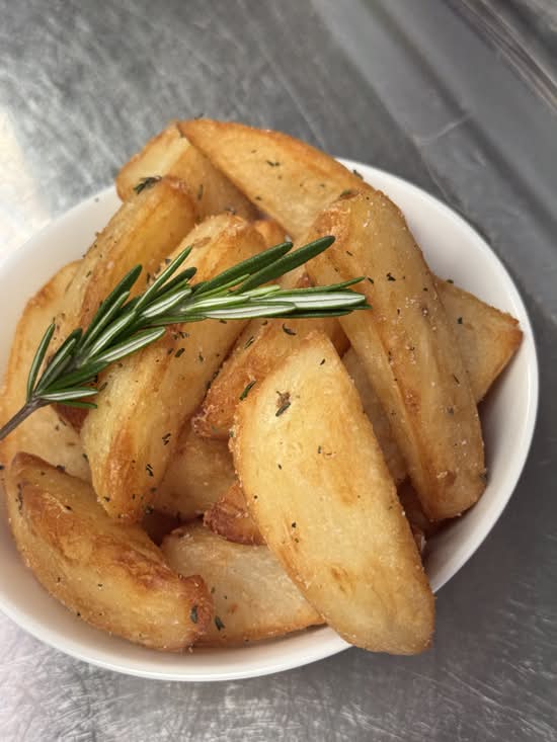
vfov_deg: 39.7
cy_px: 371
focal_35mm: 48
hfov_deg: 30.3
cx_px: 278
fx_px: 1030
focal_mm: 6.76
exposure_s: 1/60
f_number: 1.78
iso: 100
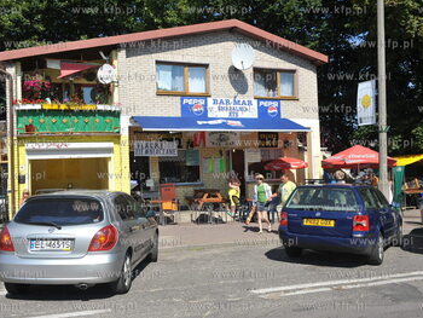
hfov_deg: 53.9
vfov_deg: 41.8
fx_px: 416
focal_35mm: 34
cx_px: 193
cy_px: 158
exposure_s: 1/640
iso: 400
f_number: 11
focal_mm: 31
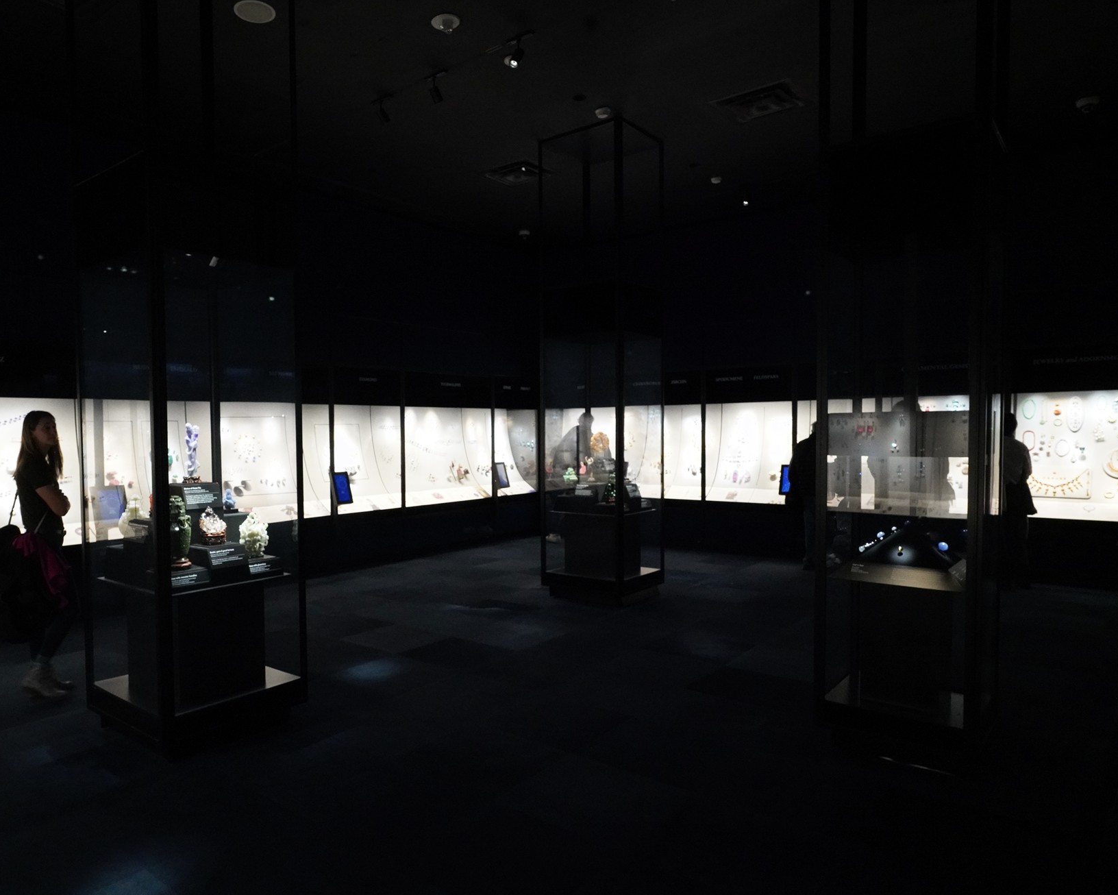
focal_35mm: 23
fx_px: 761
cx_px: 442
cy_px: 452
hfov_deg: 71.8
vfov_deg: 60.9
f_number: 9
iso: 10000
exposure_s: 1/80
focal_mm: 20
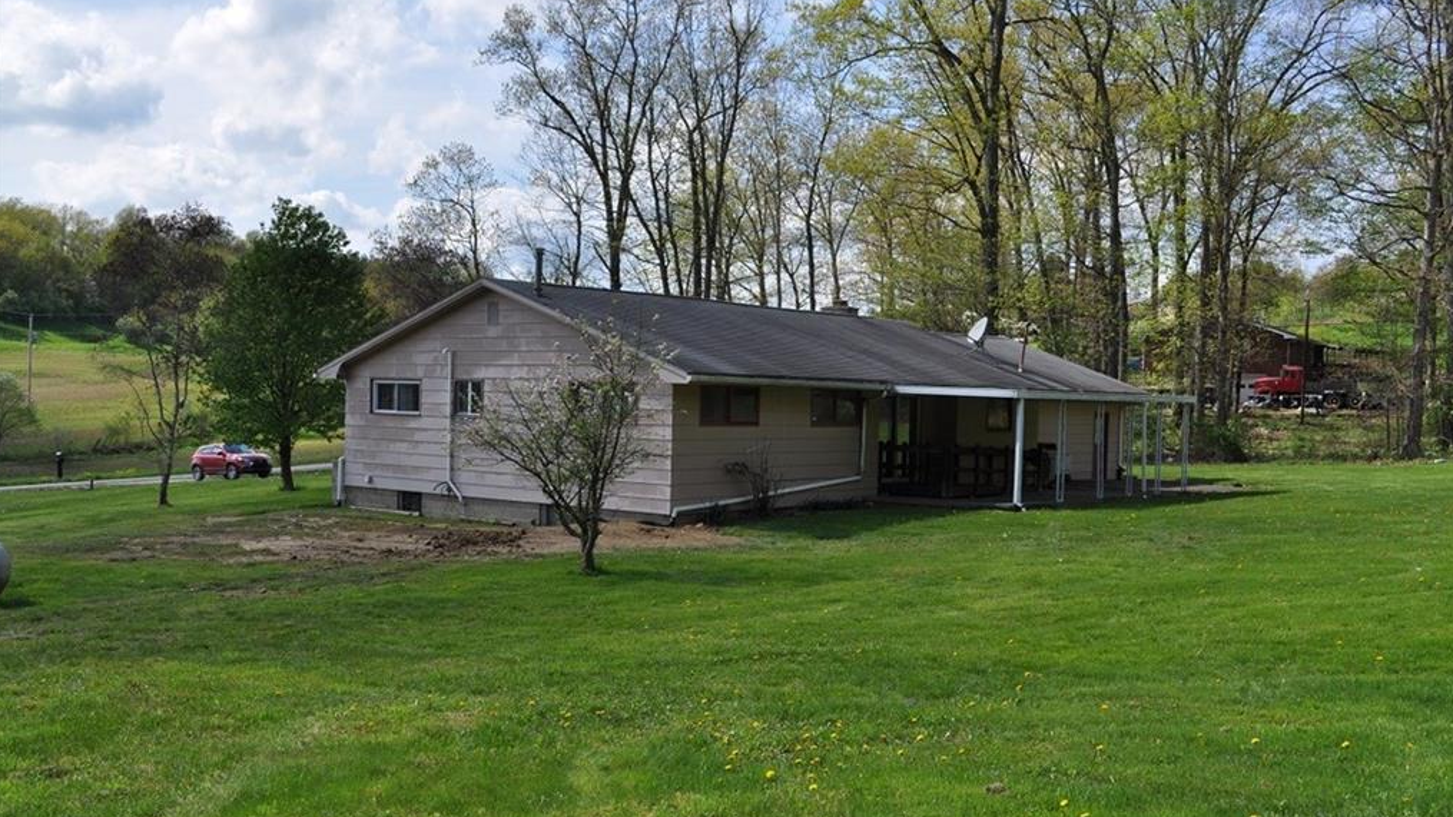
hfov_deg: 52.8
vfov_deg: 31.2
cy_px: 450
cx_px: 726
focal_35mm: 38
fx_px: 1464
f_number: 10
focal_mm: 24
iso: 200
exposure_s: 1/400
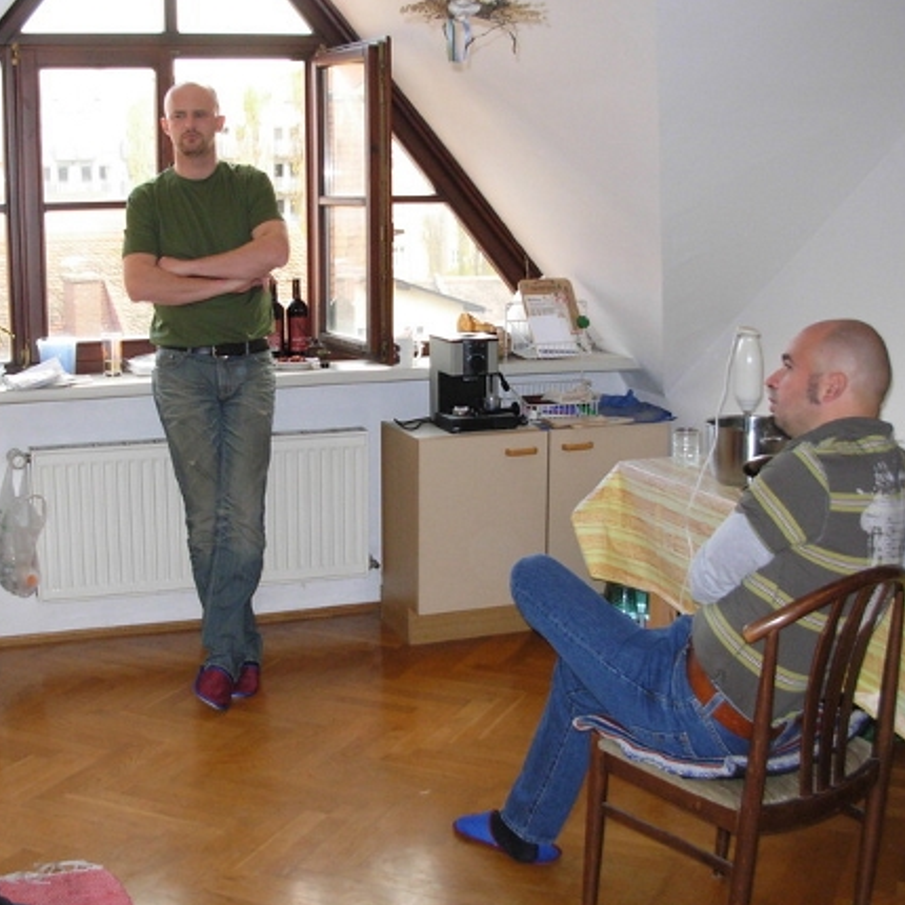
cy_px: 444
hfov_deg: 33.7
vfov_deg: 34.0
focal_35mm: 50
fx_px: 1479
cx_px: 305
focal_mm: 6.3
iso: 224
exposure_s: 1/64
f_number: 2.9
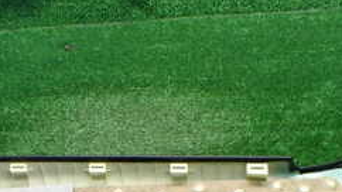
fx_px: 734
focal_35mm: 81
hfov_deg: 25.9
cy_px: 313
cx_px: 82
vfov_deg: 13.7
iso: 500
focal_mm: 5.4
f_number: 2.3
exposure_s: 1/125
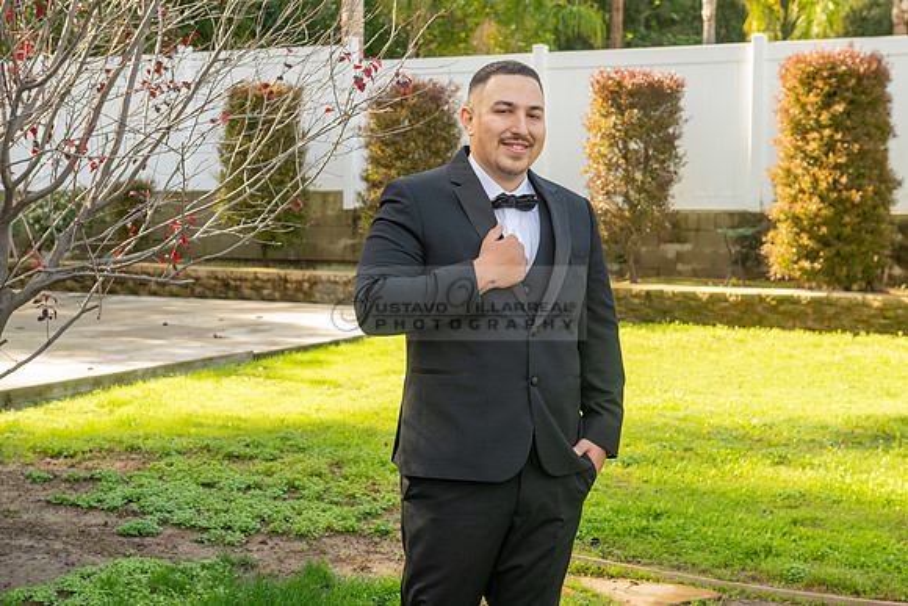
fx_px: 1387
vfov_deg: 24.6
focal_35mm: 55
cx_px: 454
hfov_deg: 36.2
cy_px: 303
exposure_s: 1/160
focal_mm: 55
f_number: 6.3
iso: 320
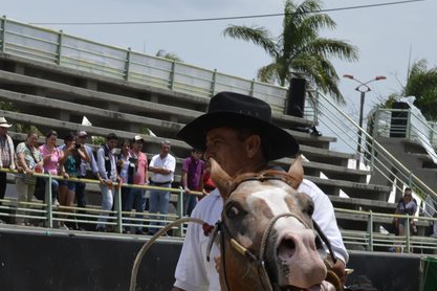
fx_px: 1724
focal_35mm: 142
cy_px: 305
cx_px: 221
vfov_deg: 9.6
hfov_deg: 14.4
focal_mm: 44
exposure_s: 1/400
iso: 200
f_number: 10
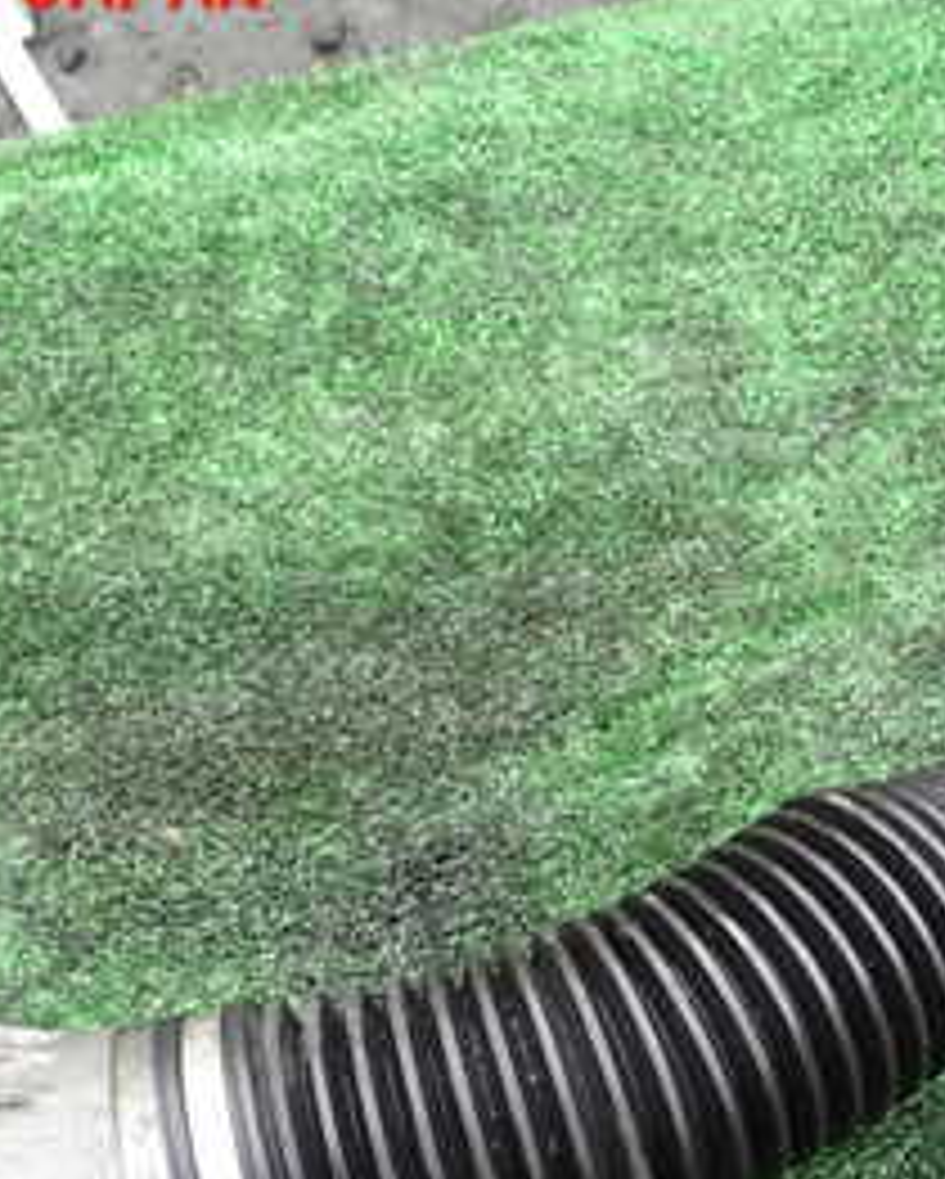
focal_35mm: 67
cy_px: 936
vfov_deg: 27.7
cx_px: 796
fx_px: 2340
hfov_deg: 22.4
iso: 100
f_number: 3.2
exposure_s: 1/100
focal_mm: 5.4
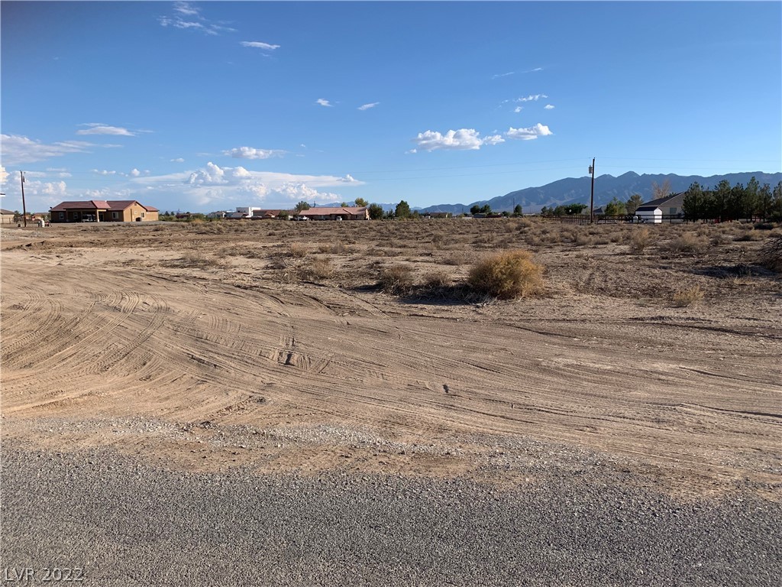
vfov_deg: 53.1
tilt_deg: -8.7
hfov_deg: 67.3
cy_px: 294
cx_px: 391
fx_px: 587
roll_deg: +1.1
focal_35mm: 26
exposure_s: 1/2755
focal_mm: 4.25
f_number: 1.8
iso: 25
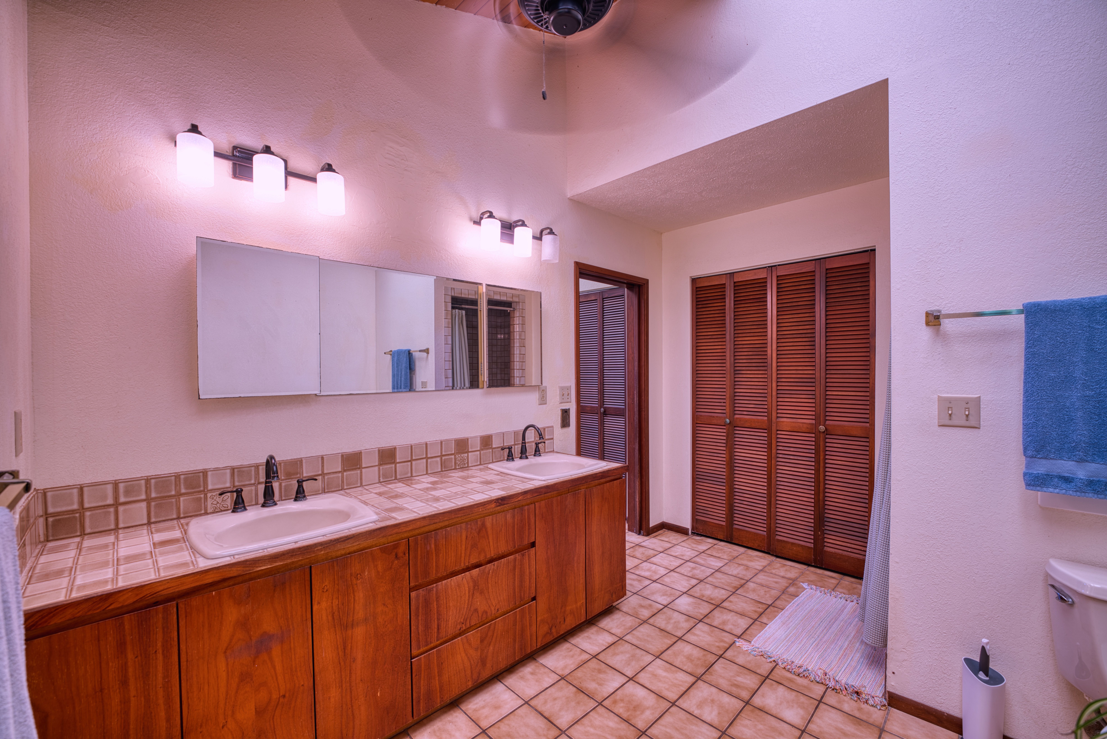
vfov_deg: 81.2
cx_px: 554
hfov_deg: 104.2
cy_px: 370
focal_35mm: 14
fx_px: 431
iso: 50
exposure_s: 1/5
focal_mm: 14
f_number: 5.6
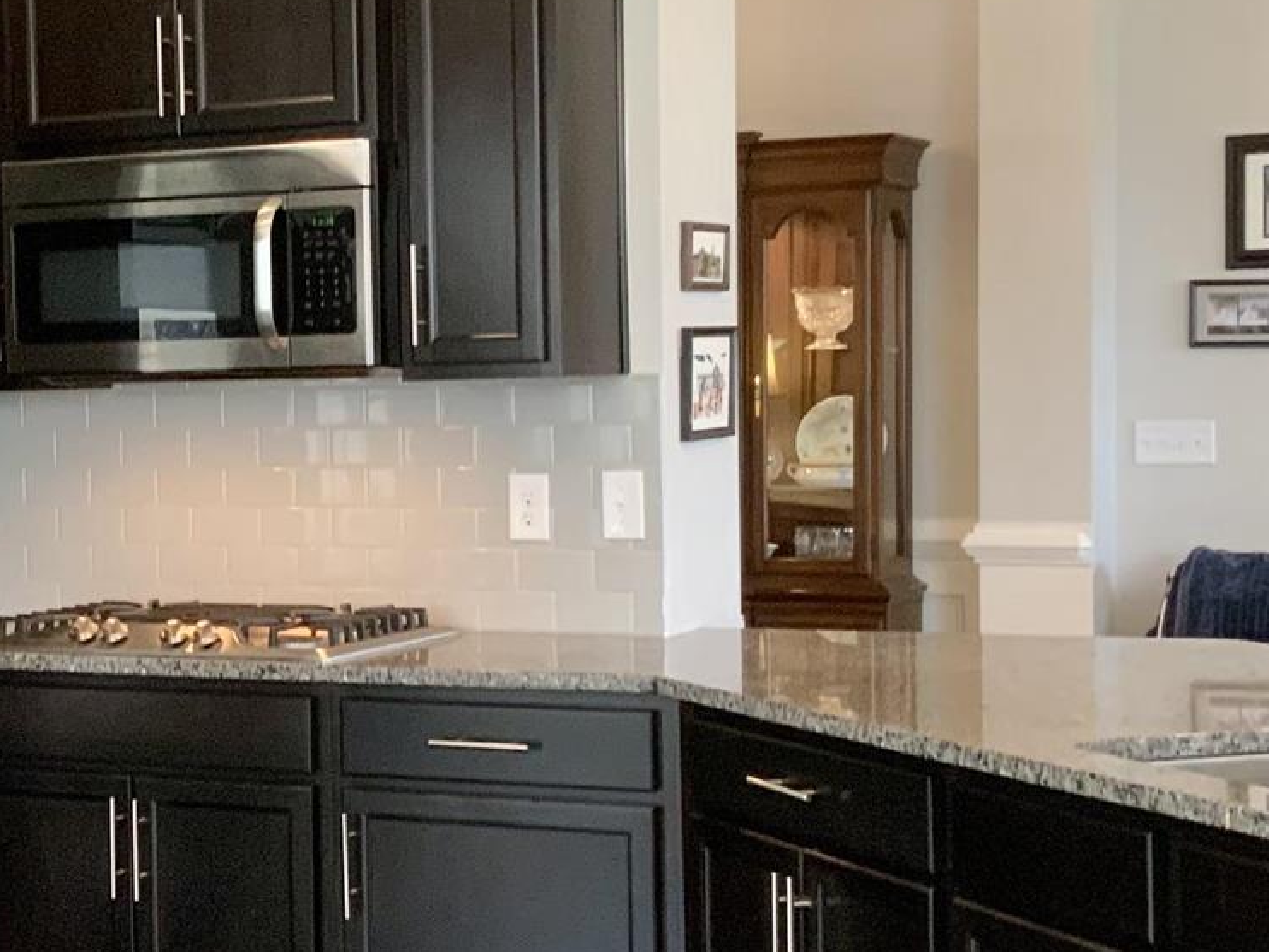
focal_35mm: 80
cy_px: 523
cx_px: 202
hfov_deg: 23.9
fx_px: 2934
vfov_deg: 18.4
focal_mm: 3
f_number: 1.8
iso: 250
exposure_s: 1/60
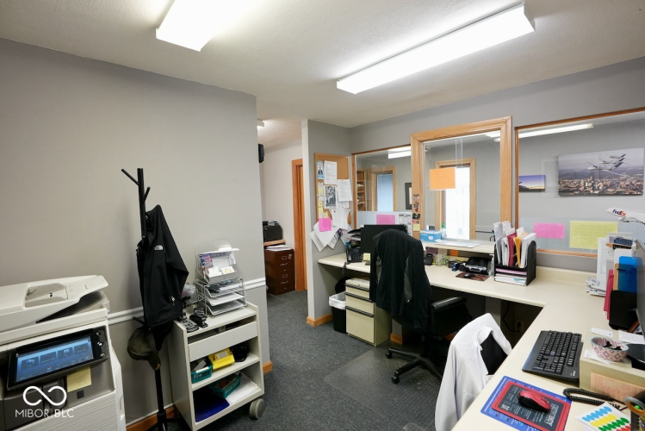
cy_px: 216
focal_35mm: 16
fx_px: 287
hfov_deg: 96.7
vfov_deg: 73.8
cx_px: 322
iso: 3200
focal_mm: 16
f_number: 7.1
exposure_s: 1/50
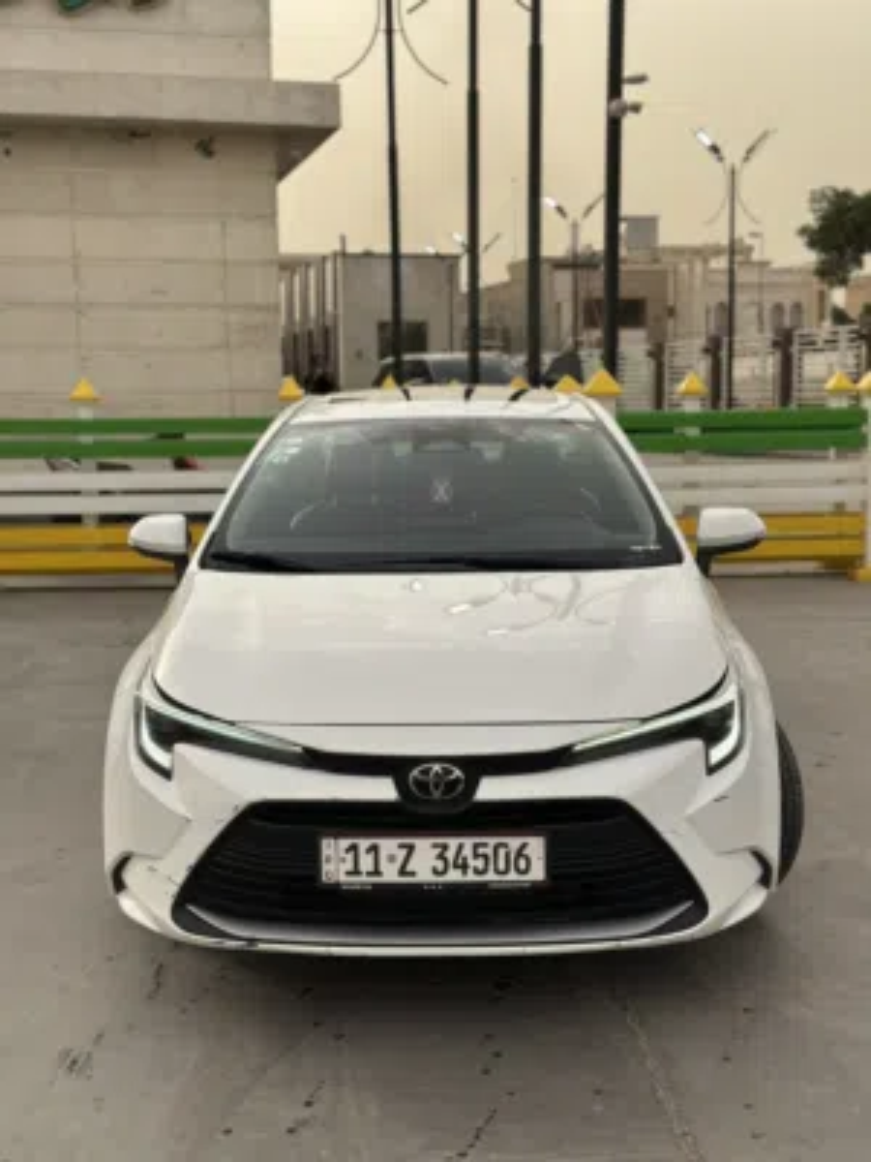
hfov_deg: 30.3
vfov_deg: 39.7
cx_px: 436
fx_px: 1610
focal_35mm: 48
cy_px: 581
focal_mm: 6.86
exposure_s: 1/2028
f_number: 1.78
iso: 80
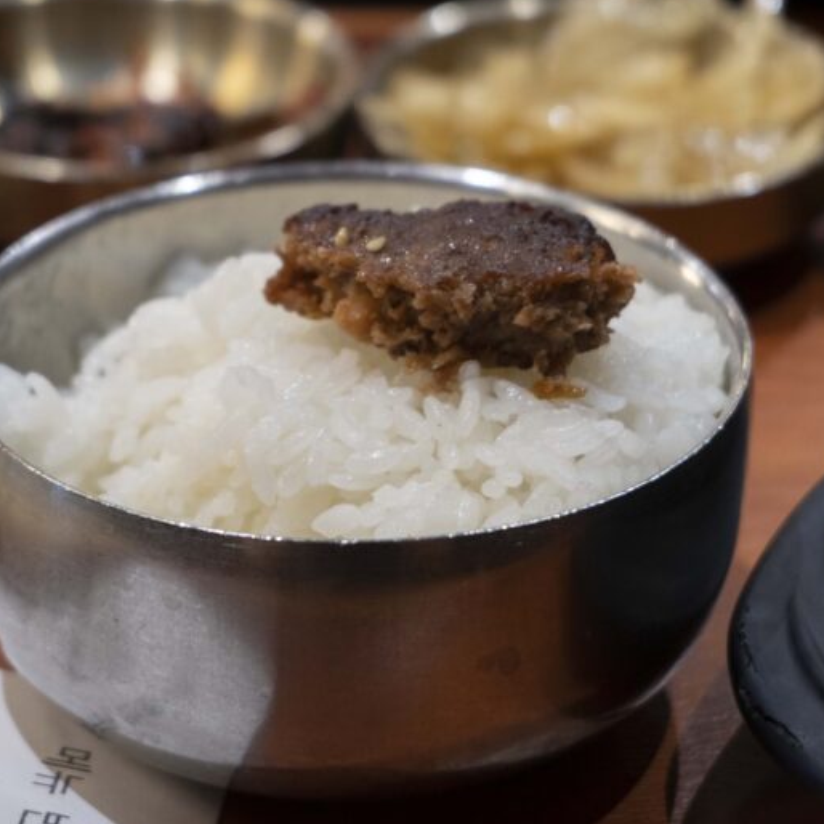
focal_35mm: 100
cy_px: 320
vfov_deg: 17.4
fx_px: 2693
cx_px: 380
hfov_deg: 17.4
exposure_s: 1/60
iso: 2000
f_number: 5.6
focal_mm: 59
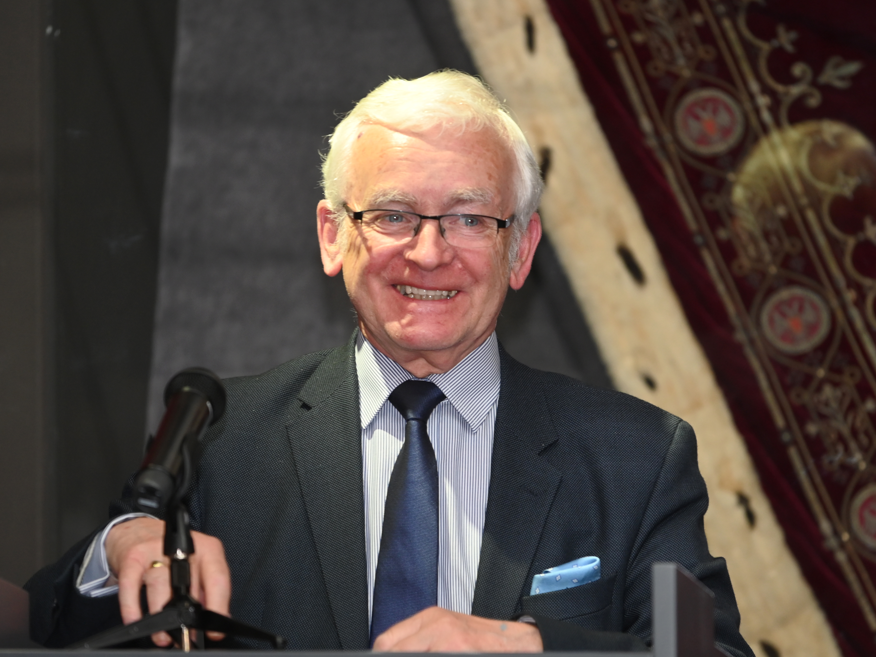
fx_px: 5567
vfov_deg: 6.8
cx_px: 451
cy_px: 329
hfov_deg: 9.0
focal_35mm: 220
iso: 1000
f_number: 4
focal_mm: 200
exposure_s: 1/125
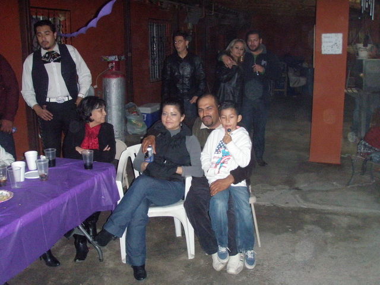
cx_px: 190
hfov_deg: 49.0
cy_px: 142
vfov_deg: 37.7
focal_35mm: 38
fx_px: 417
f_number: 3.5
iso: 640
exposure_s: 1/30
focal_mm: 6.7
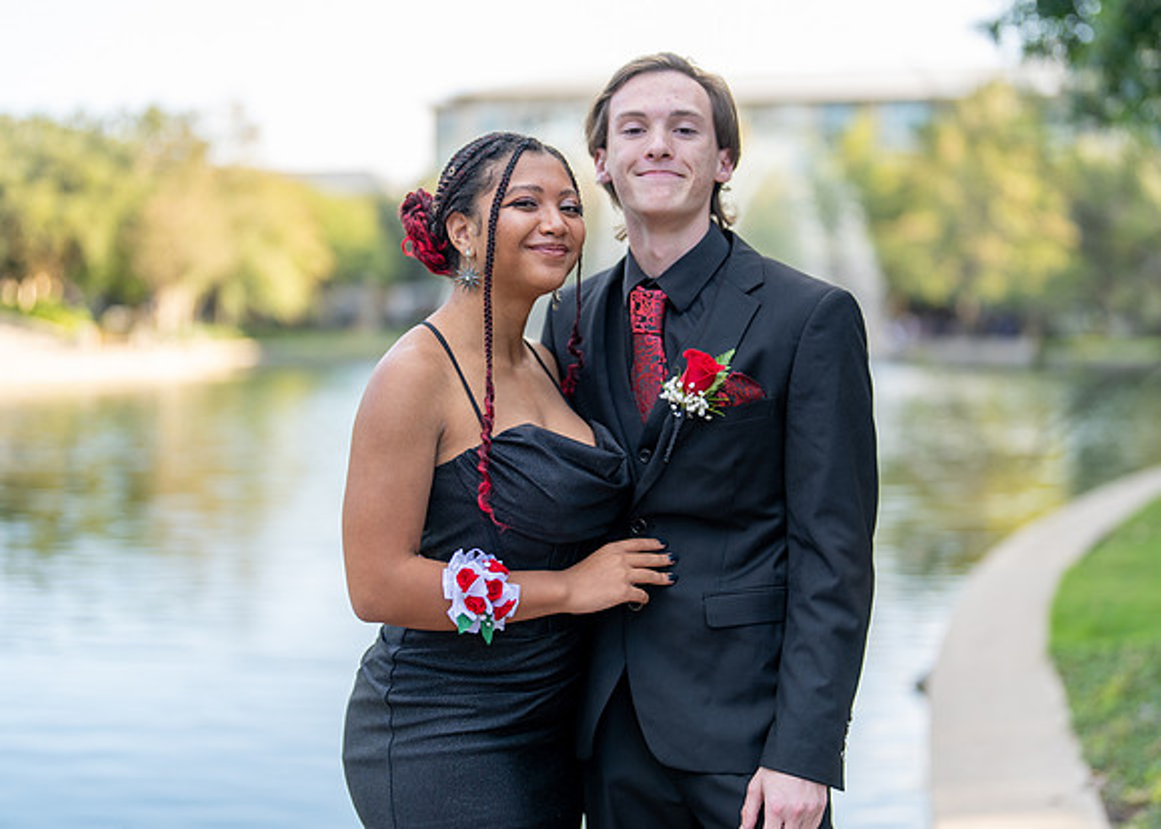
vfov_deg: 25.2
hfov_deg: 34.7
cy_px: 399
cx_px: 637
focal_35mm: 56
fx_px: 1855
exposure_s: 1/800
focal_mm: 50
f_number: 1.2
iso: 100
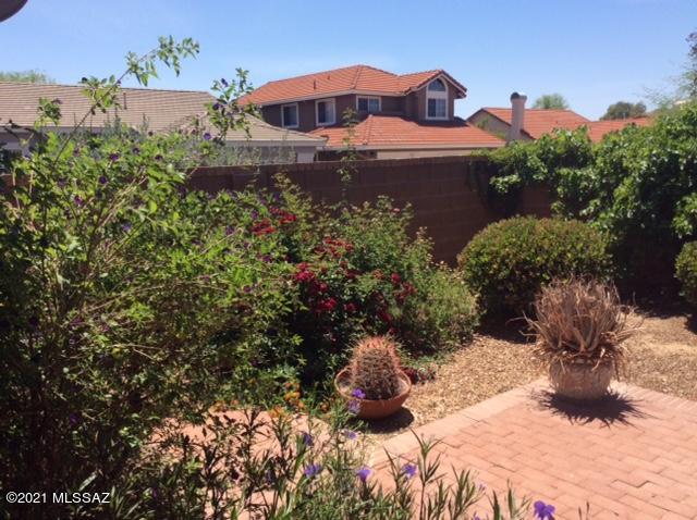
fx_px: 643
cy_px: 260
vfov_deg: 44.1
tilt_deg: -8.5
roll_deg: +3.8
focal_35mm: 32
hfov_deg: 56.9
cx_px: 348
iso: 32
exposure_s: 1/1192
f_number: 2.4
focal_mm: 3.3
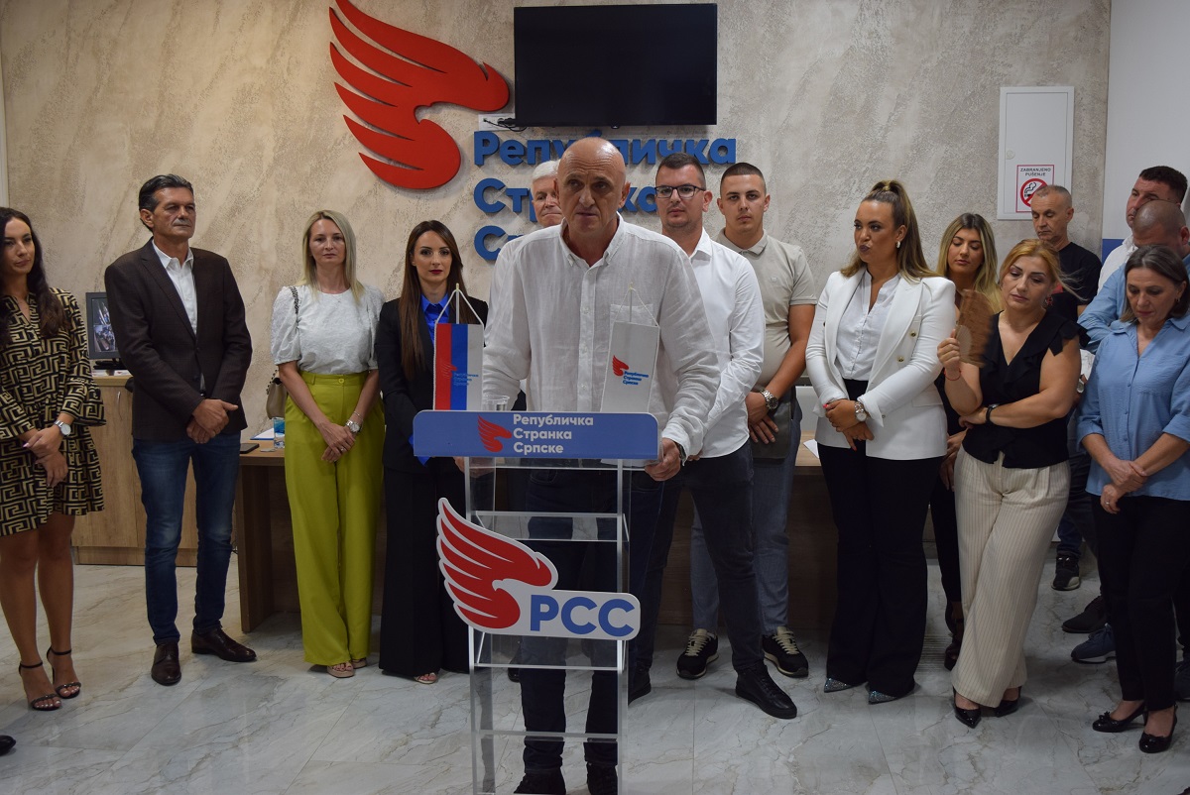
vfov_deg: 36.9
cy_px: 398
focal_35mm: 36
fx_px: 1191
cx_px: 595
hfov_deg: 53.1
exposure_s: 1/60
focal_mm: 24
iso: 400
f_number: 5
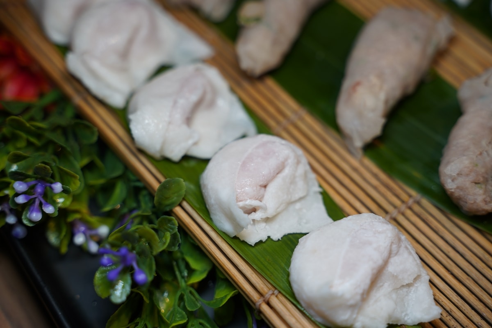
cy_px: 164
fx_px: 1025
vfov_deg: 18.2
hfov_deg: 27.0
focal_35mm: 75
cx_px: 246
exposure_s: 1/80
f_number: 4
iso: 125
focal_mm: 75
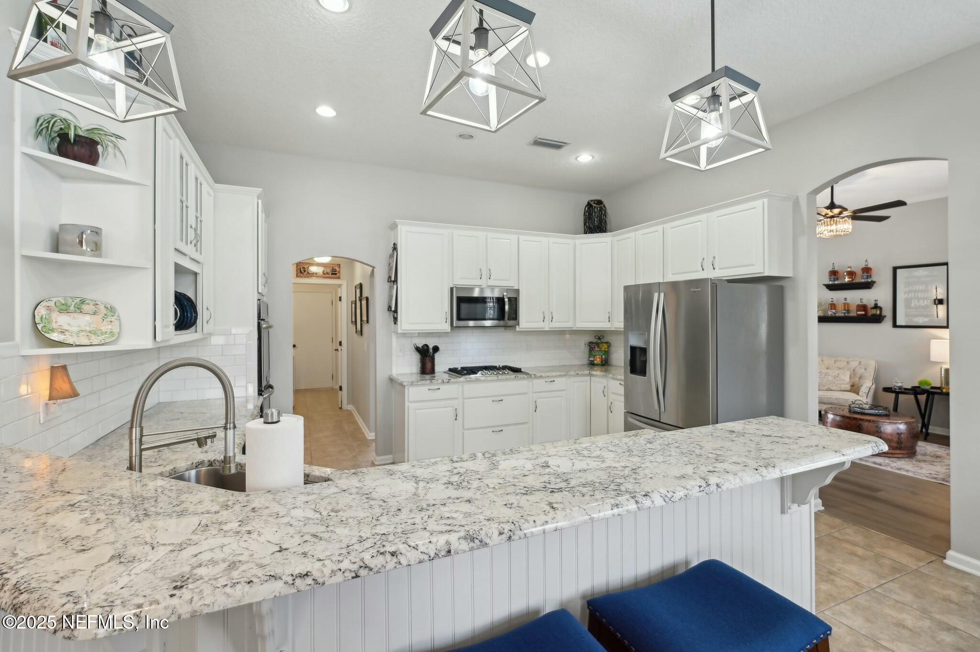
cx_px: 490
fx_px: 422
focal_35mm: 16
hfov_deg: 98.6
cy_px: 326
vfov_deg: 75.4
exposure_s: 1/8
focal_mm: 15.5
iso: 400
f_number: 8
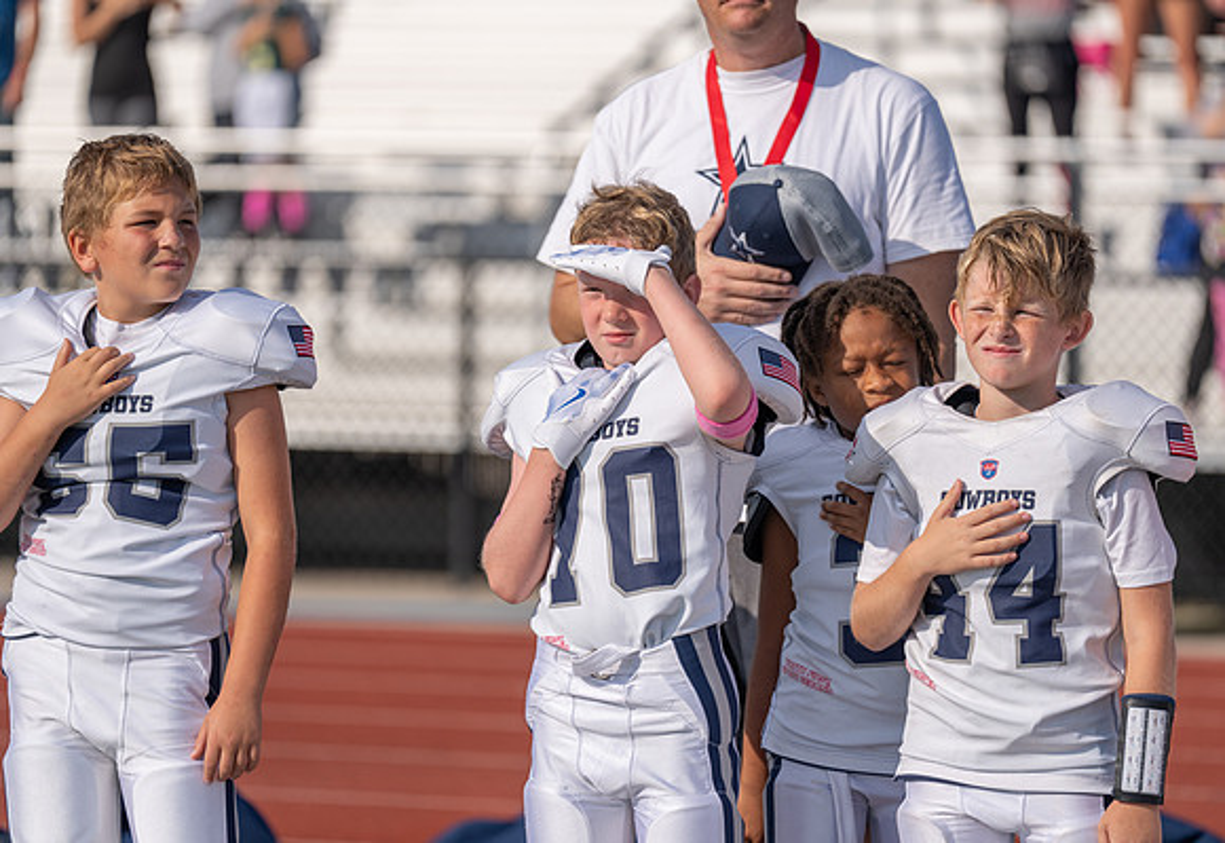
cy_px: 422
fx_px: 6704
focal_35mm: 195
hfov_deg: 10.4
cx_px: 612
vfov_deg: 7.2
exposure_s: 1/4000
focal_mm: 191
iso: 100
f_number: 2.8
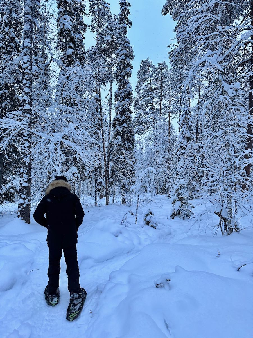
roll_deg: -2.0
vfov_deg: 71.6
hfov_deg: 56.8
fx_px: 234
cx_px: 126
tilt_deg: +3.8
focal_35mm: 24
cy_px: 169
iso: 250
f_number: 1.78
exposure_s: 1/85
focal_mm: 6.86
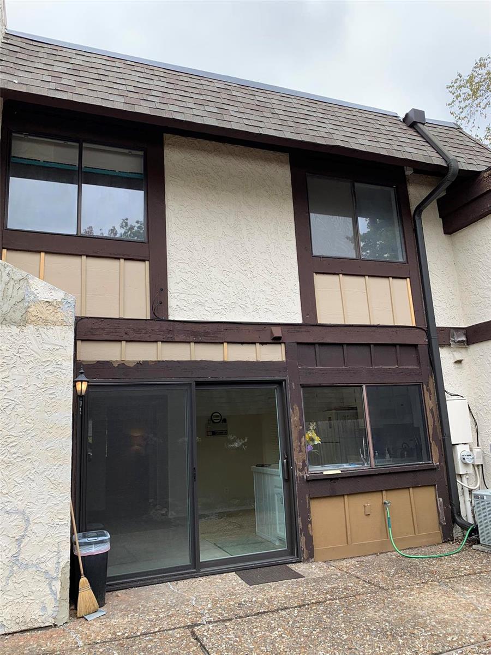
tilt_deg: +14.2
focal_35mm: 26
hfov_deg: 53.1
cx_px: 246
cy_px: 328
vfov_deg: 67.3
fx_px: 492
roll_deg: +2.7
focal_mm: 4.25
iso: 25
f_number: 1.8
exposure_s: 1/492
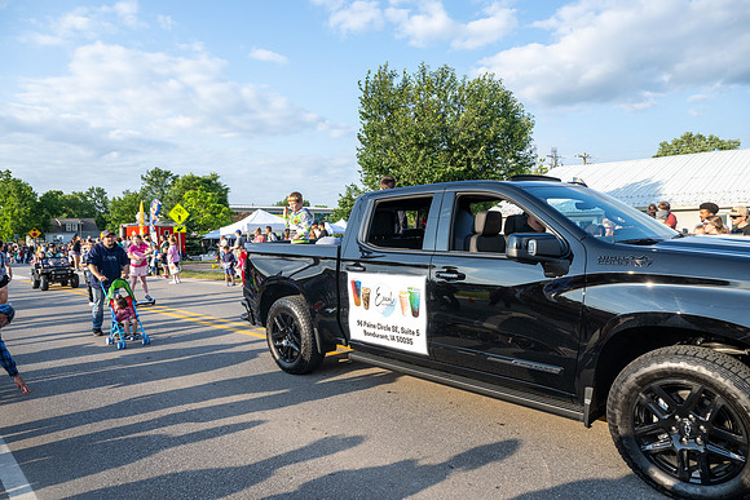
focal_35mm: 24
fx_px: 500
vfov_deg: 53.2
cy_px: 250
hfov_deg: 73.7
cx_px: 375
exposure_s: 1/250
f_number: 8
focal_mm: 24
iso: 250
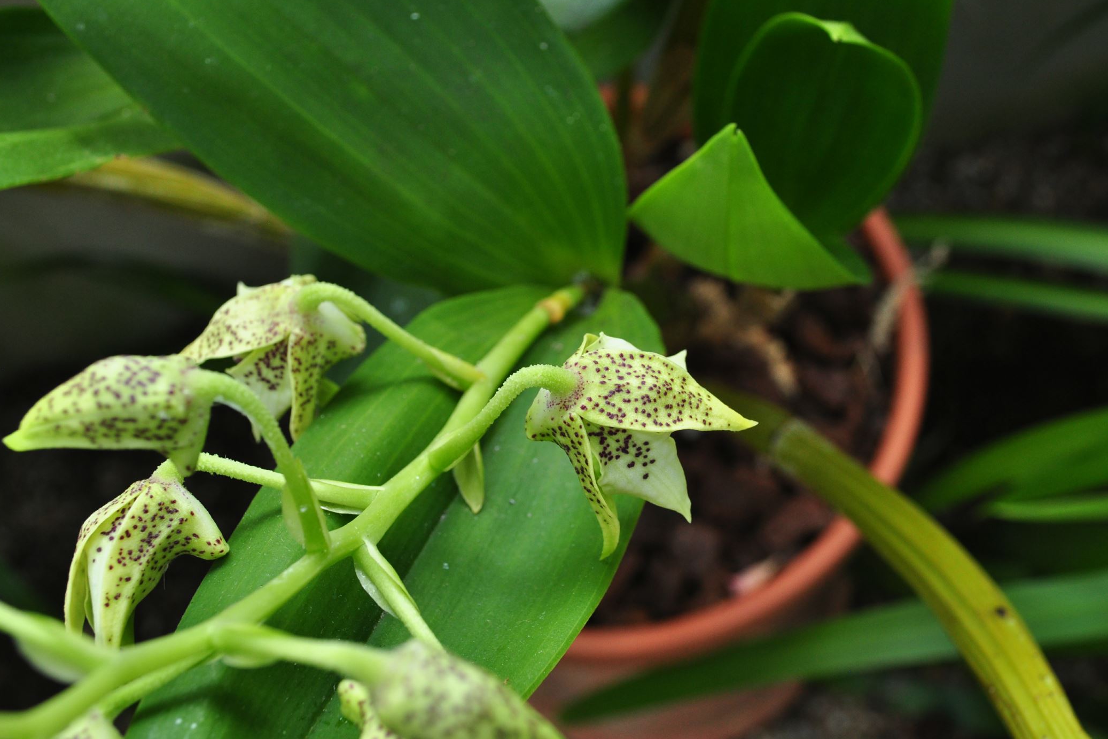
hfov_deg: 44.0
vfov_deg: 30.2
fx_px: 1370
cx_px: 547
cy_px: 372
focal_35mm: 45
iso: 400
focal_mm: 29
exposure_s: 1/100
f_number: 8
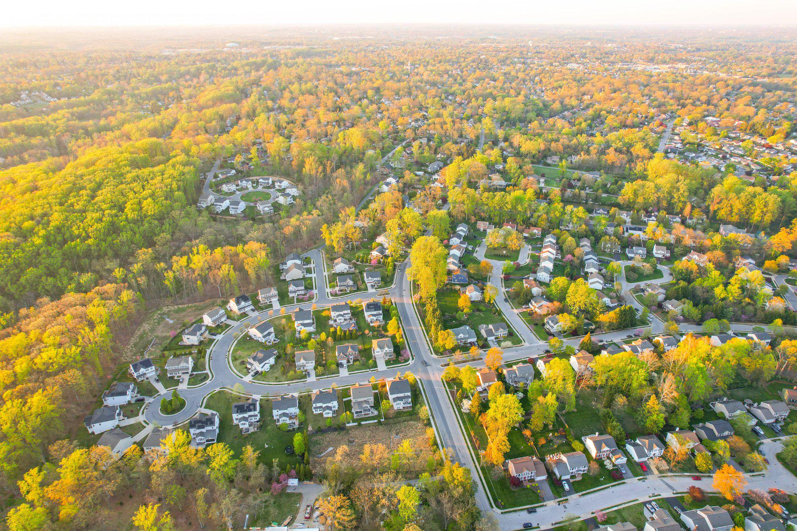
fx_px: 487
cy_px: 266
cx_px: 398
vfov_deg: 57.2
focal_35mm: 22
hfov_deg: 78.6
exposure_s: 1/60
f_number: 2.8
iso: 130
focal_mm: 8.38
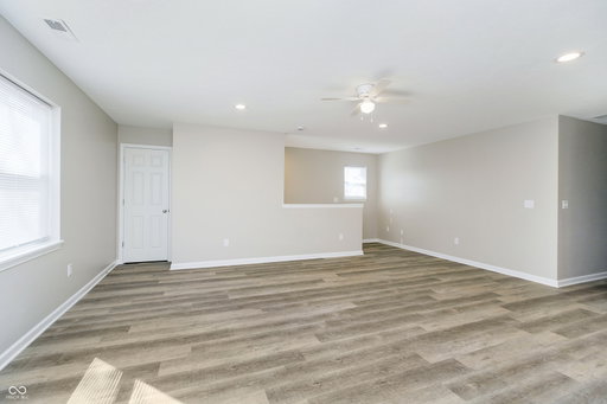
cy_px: 202
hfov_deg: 100.4
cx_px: 304
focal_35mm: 15
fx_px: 253
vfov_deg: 77.3
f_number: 4
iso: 640
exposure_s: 1/80
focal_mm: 10
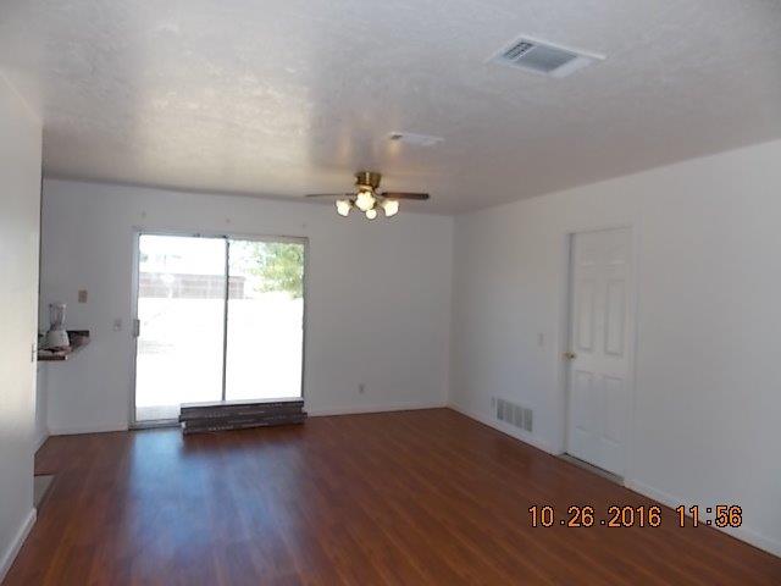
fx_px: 519
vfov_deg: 58.9
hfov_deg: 73.9
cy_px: 293
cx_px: 390
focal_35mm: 23
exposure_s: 1/125
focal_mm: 4
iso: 80
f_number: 3.1
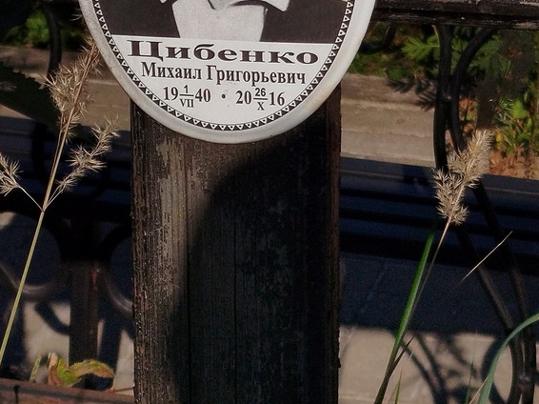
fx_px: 903
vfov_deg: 25.1
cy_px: 129
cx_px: 268
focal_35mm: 58
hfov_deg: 33.2
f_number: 1.7
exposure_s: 1/2337
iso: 50
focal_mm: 5.31
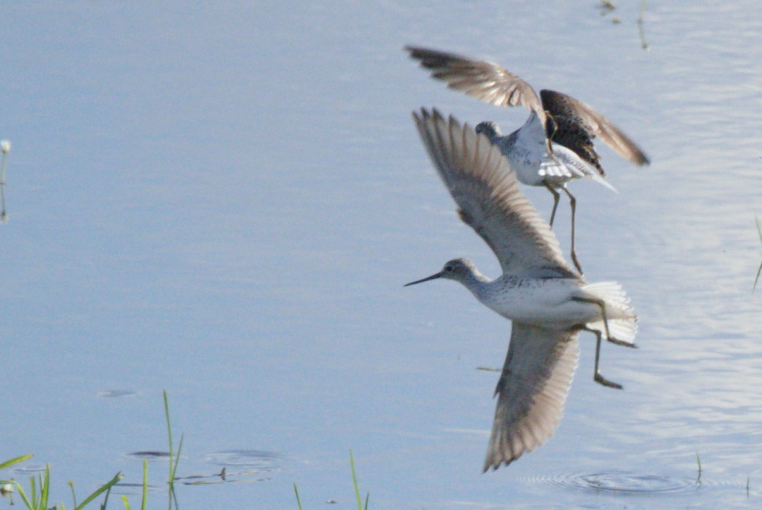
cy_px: 255
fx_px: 12710
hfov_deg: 3.4
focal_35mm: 600
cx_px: 381
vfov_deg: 2.3
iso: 800
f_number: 6.3
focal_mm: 600
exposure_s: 1/2500
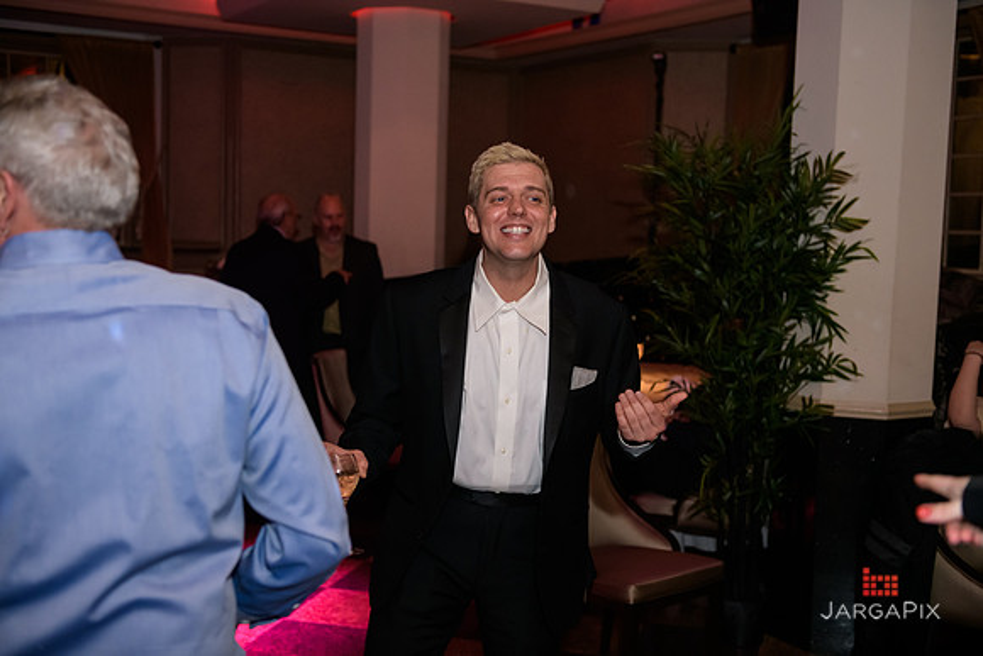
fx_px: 1229
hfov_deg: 43.6
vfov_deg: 29.9
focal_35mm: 45
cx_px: 492
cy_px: 328
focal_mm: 45
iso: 1600
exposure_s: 1/125
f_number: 3.2
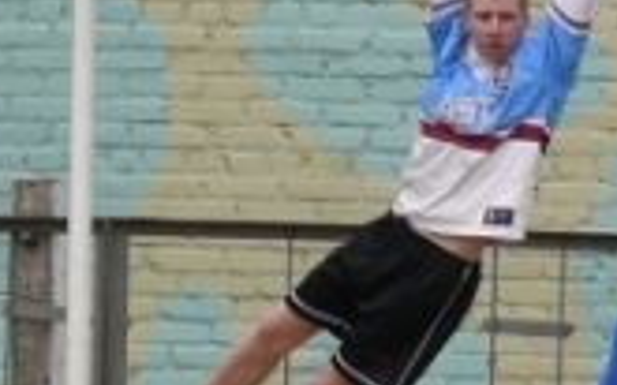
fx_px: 17230
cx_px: 389
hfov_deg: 2.1
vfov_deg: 1.3
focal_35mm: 1025
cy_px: 344
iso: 100
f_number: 5
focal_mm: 33.9
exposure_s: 1/200
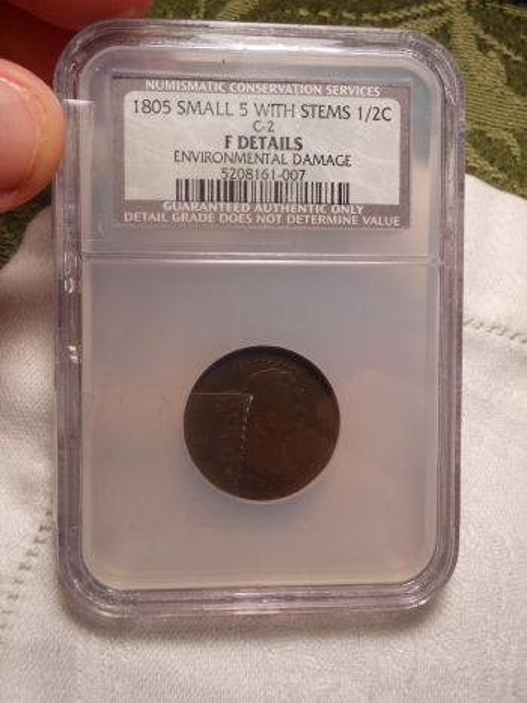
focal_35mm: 33
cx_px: 264
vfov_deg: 55.4
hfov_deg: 42.9
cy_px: 352
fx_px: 670
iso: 80
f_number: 4
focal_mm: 5.9
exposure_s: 1/50
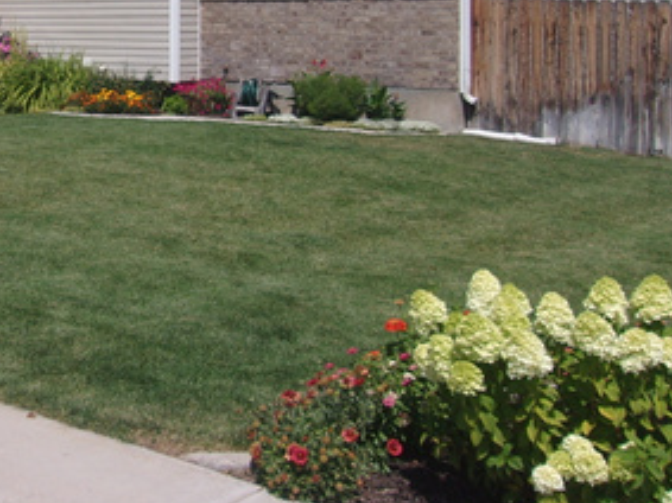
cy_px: 40
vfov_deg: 23.3
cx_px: 76
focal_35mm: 61
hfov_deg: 30.4
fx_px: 1184
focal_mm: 4.9
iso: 80
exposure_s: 1/180
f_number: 10.4
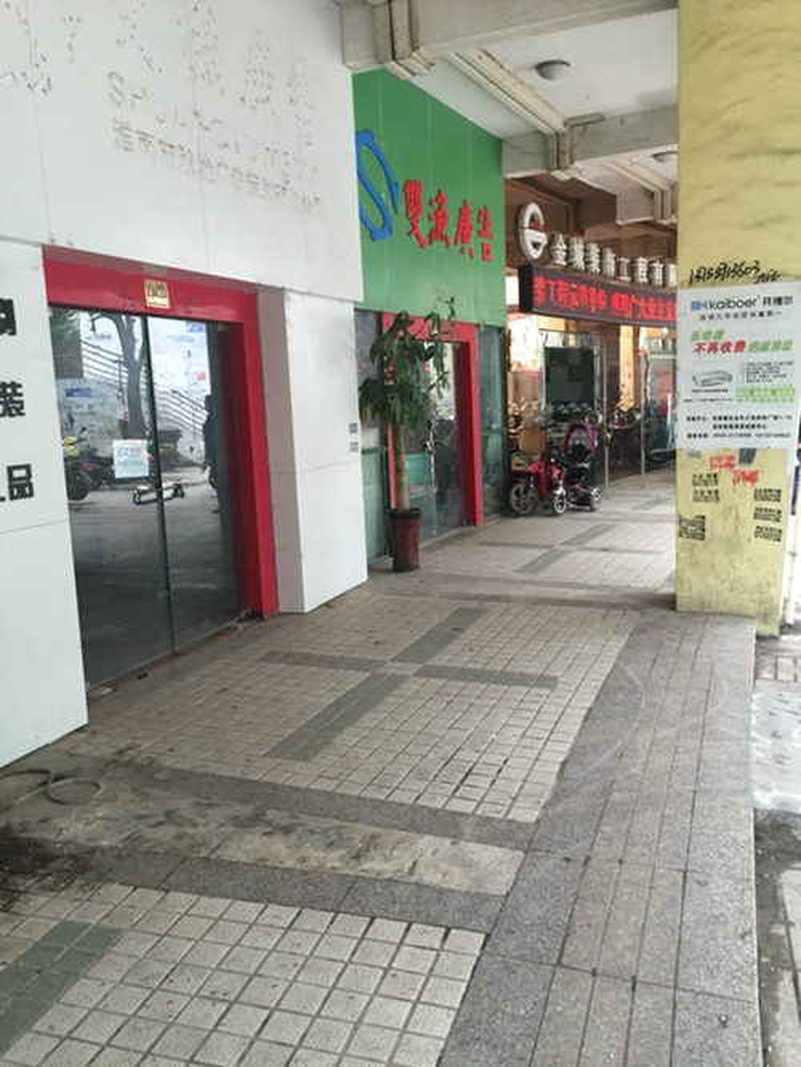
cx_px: 400
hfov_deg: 48.3
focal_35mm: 29
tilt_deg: -6.4
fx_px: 894
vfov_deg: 61.6
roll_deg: +3.5
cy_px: 534
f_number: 2.2
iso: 40
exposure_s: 1/15
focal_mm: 4.15
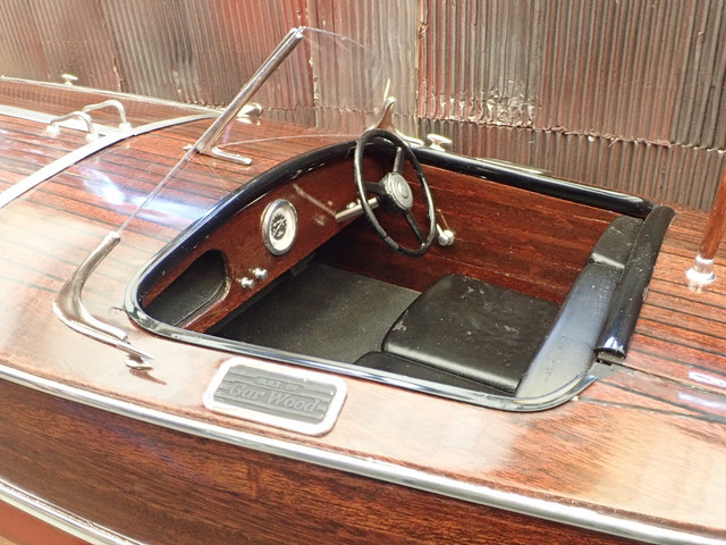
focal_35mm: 30
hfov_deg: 60.0
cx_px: 363
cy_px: 272
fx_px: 629
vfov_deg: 46.8
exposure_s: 1/50
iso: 800
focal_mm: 5.5
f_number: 3.2
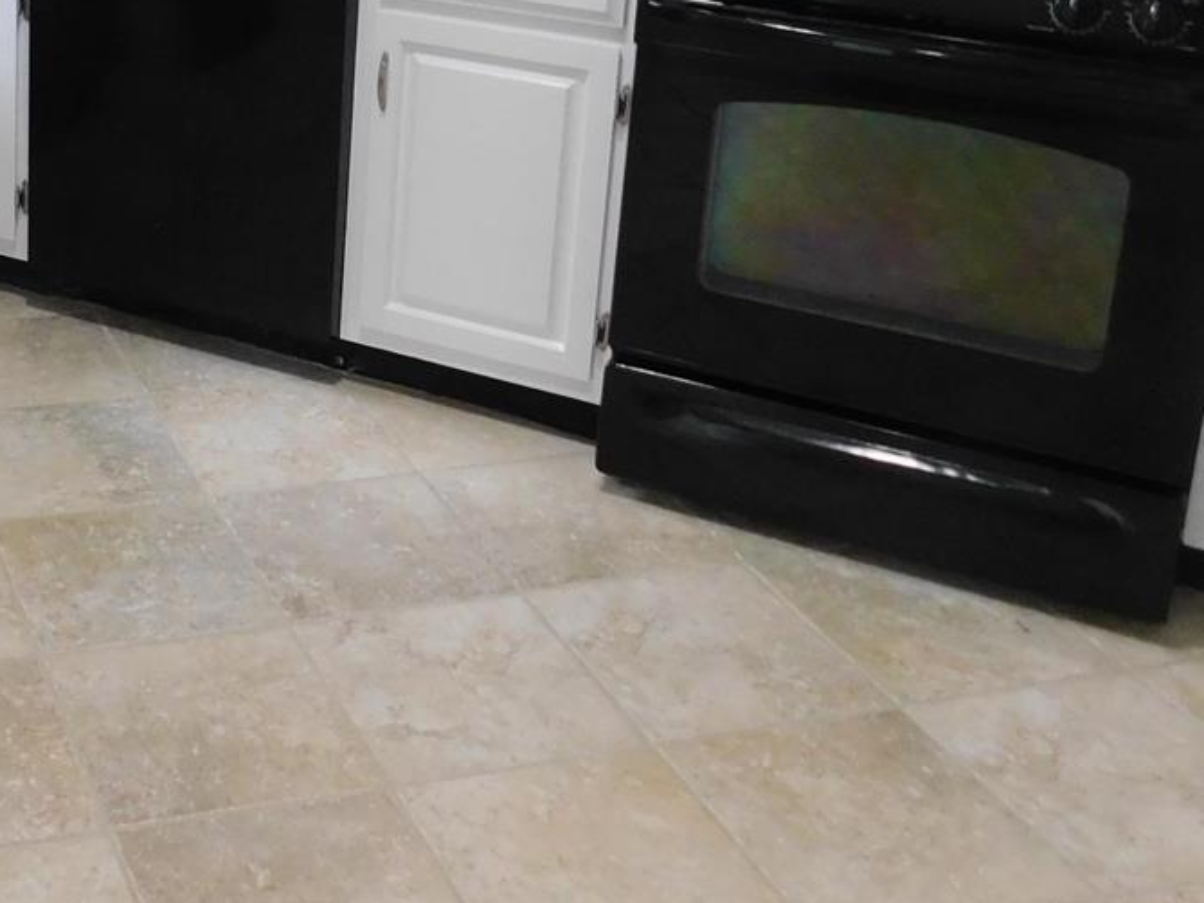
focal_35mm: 55
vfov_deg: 25.1
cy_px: -25
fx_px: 1913
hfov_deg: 32.1
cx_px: -5
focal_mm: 4
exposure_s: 1/20
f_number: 3
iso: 400
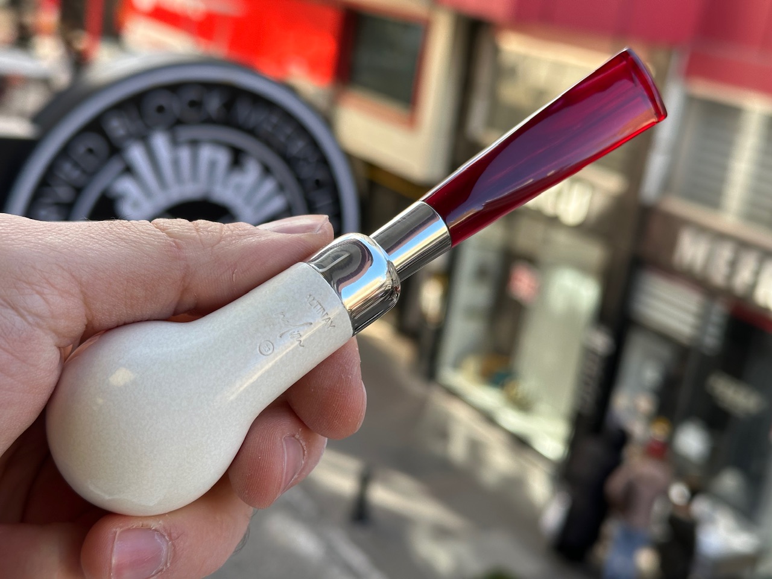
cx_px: 386
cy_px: 290
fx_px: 1070
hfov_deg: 39.7
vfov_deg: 30.3
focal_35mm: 48
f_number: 1.78
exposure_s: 1/484
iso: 64
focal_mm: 6.86
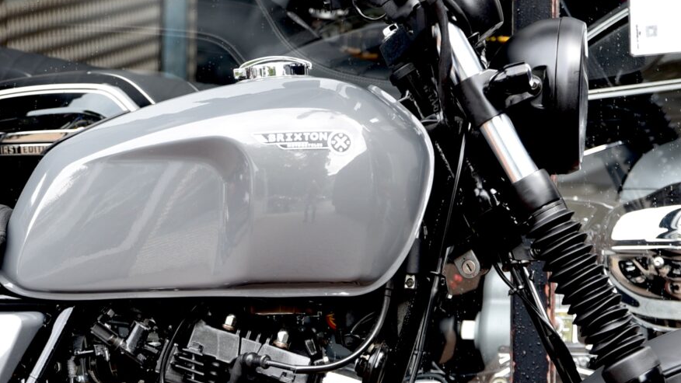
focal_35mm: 199
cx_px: 161
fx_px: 3594
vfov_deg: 6.1
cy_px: 361
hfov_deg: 10.8
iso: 100
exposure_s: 1/60
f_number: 4
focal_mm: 65
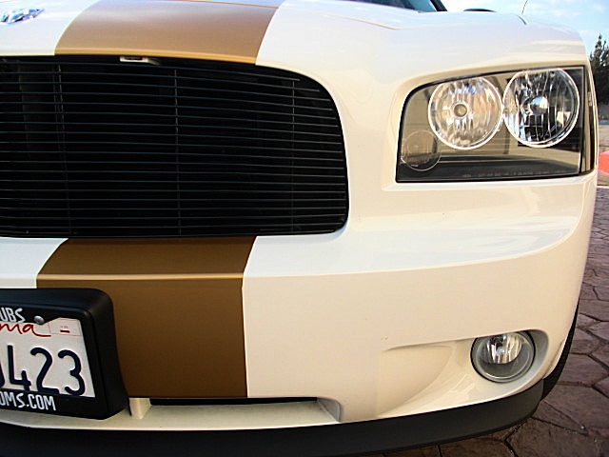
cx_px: 304
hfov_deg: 51.4
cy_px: 228
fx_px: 633
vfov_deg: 39.7
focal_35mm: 36
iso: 50
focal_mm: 6.3
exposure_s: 1/250
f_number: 2.8
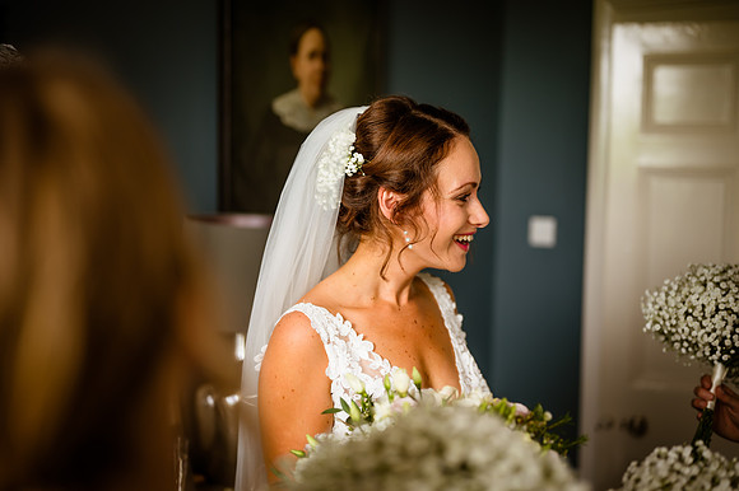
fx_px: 1026
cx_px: 370
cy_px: 246
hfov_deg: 39.6
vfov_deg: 27.0
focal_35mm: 50
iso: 320
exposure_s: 1/250
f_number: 2
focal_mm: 50
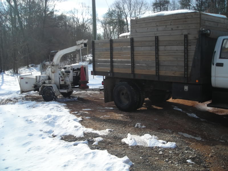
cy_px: 86
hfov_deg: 49.0
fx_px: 250
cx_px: 114
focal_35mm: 38
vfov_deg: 37.7
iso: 50
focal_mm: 6.3
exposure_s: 1/131
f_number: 6.4
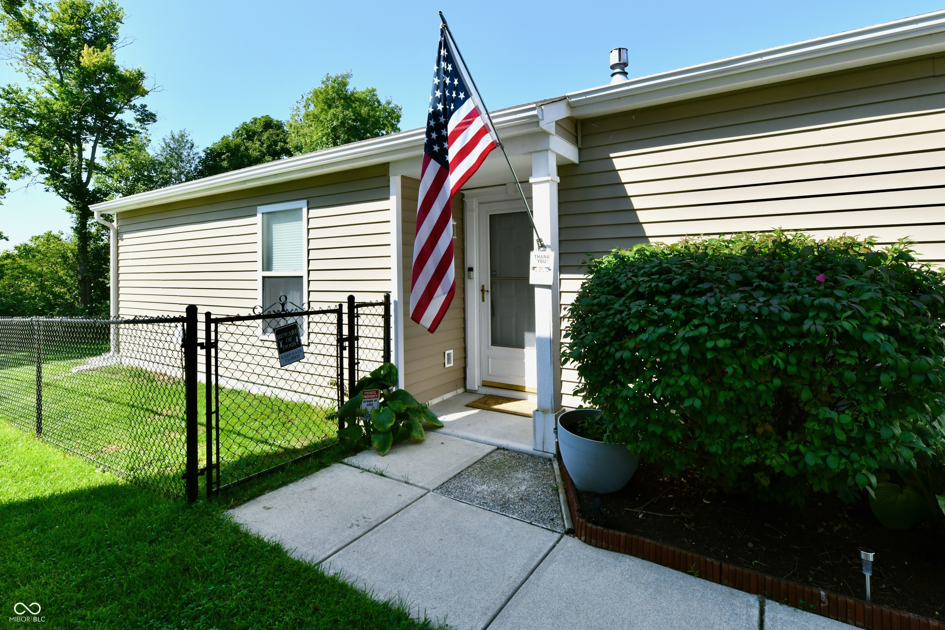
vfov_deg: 81.2
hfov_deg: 104.3
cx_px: 472
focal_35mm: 14
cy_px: 315
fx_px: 367
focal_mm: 14
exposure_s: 1/500
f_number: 11
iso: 640
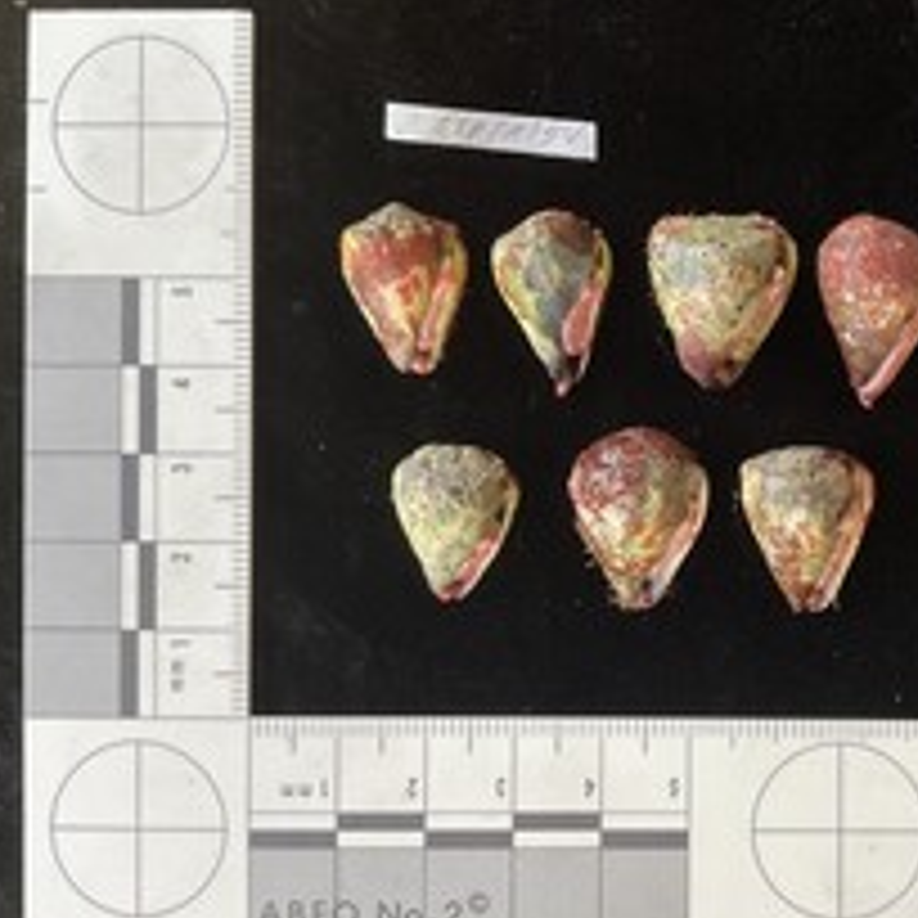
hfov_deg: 37.1
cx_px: 720
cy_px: 466
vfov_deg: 38.3
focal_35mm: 44
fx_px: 1320
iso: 80
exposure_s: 1/60
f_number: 1.8
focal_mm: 3
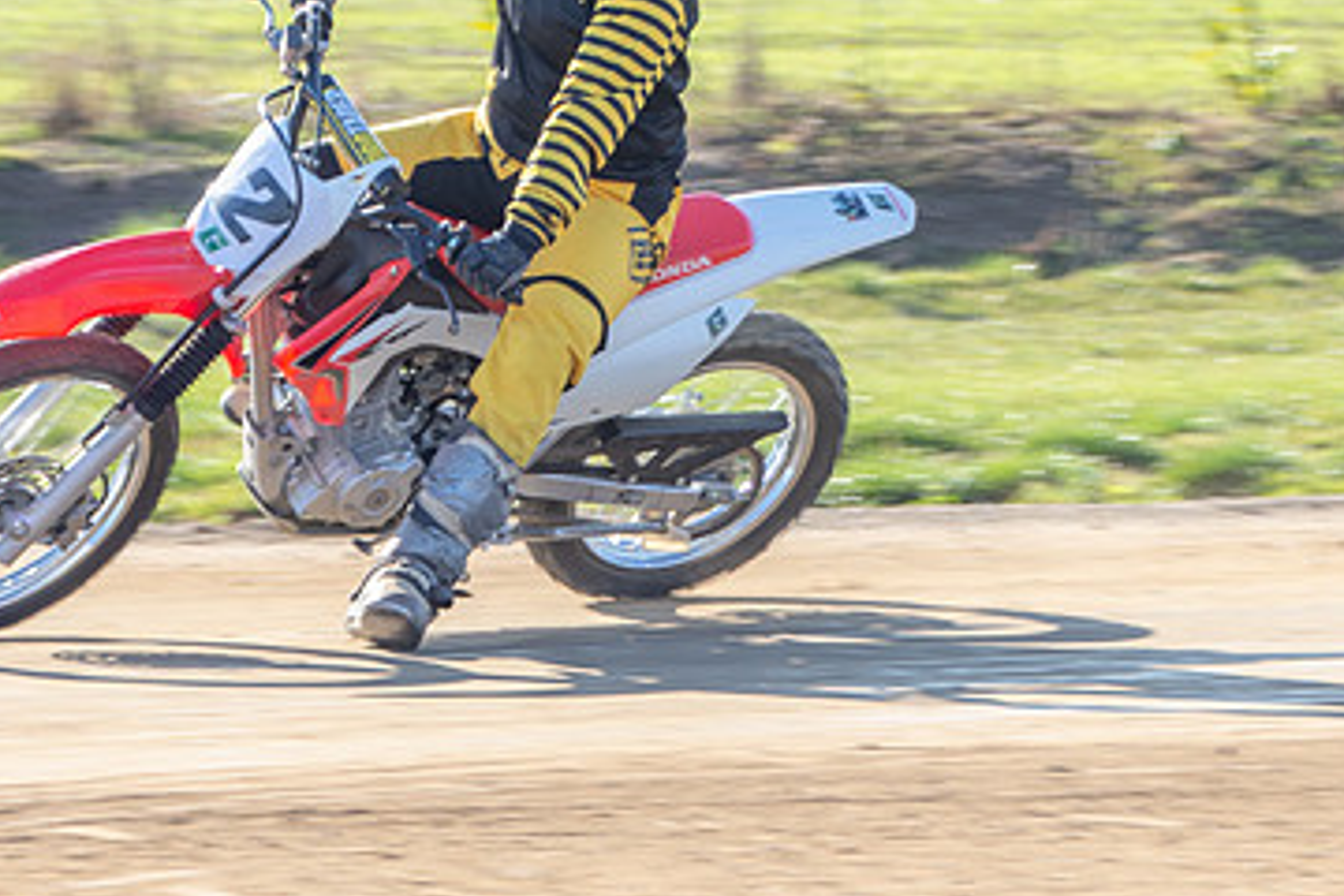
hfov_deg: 5.1
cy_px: 68
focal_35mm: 407
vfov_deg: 3.4
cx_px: 733
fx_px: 15193
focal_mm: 120
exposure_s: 1/160
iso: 200
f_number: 8
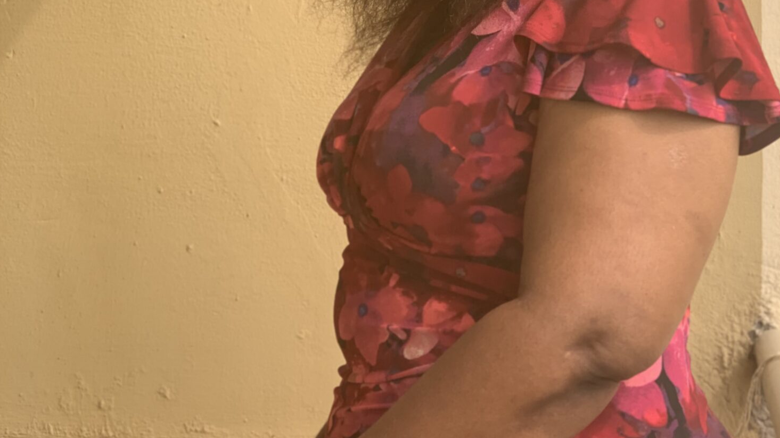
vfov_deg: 12.2
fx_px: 2048
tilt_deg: -3.8
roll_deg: -1.1
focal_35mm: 99
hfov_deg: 21.5
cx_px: 506
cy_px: 115
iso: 16
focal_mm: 6
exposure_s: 1/176
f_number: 2.4
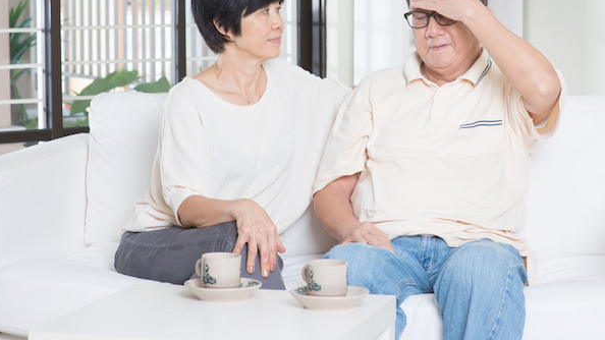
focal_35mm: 96
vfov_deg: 12.6
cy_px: 134
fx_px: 1540
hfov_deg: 22.2
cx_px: 320
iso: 250
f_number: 6.3
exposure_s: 1/160
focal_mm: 85
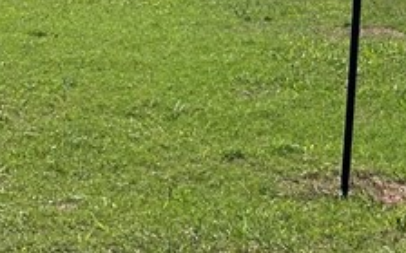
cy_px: -25
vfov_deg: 10.3
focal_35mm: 126
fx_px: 1394
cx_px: -321
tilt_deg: -3.6
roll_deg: -1.1
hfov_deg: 14.6
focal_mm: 5.7
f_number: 1.5
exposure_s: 1/7463
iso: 50
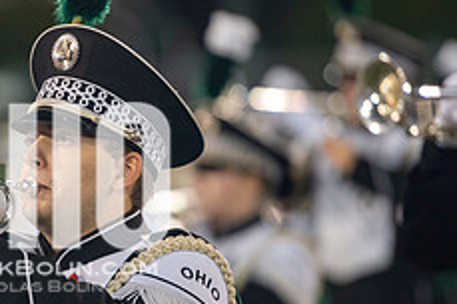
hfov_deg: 4.1
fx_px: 6427
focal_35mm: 507
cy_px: 196
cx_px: 20
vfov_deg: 2.7
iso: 1000
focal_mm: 200
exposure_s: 1/500
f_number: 2.8
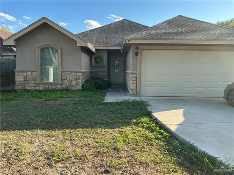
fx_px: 196
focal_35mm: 29
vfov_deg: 48.2
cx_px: 117
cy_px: 88
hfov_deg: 61.7
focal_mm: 3
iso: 25
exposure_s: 1/500
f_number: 1.8
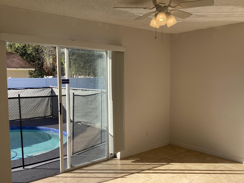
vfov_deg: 40.7
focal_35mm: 35
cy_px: 98
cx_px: 136
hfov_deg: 52.5
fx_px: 247
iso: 25
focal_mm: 3.3
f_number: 2.4
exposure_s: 1/595
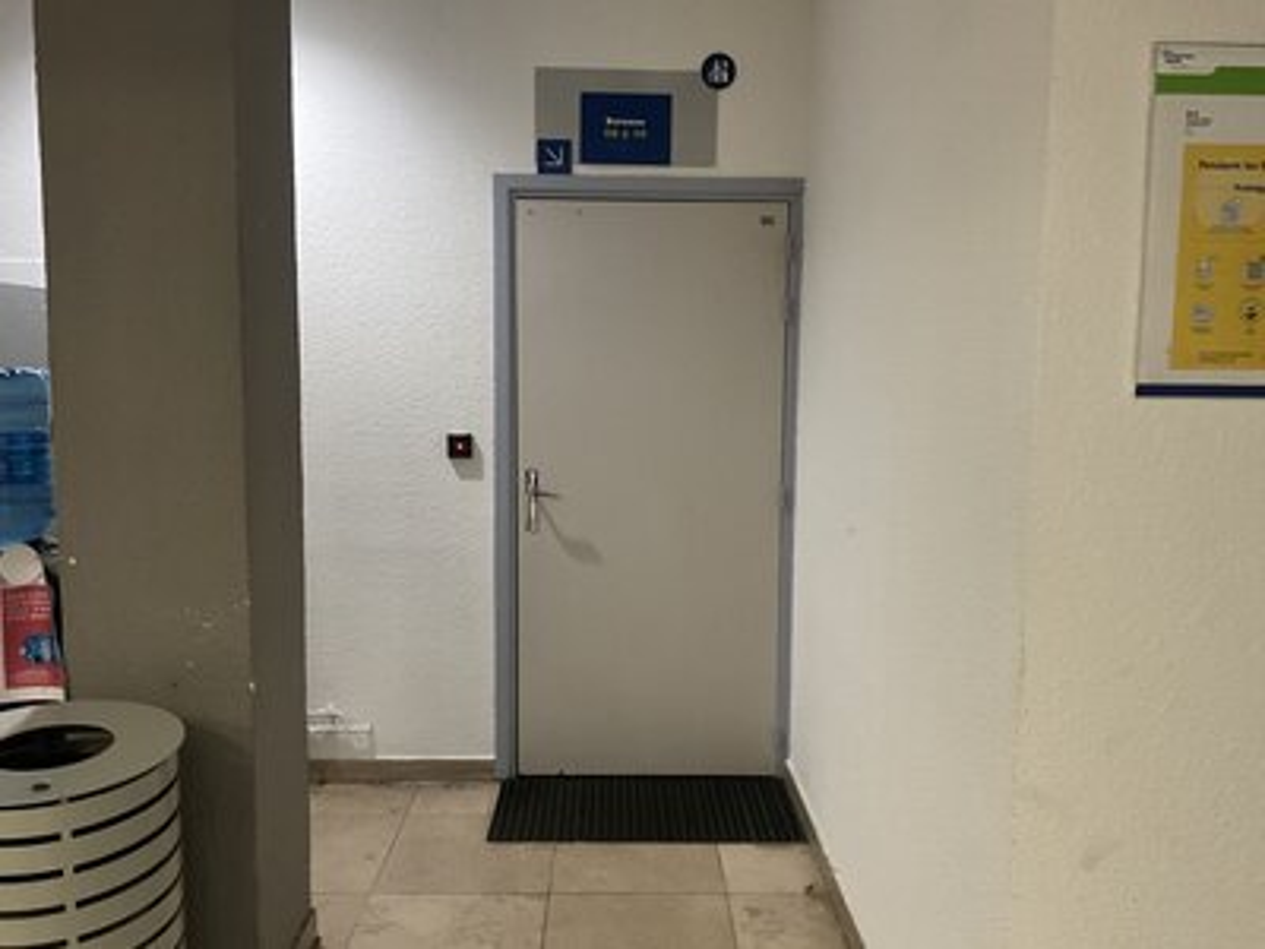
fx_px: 1060
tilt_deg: -6.5
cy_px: 474
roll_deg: -1.2
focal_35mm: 29
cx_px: 632
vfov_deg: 48.2
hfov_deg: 61.7
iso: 320
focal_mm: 3
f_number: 1.8
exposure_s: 1/56
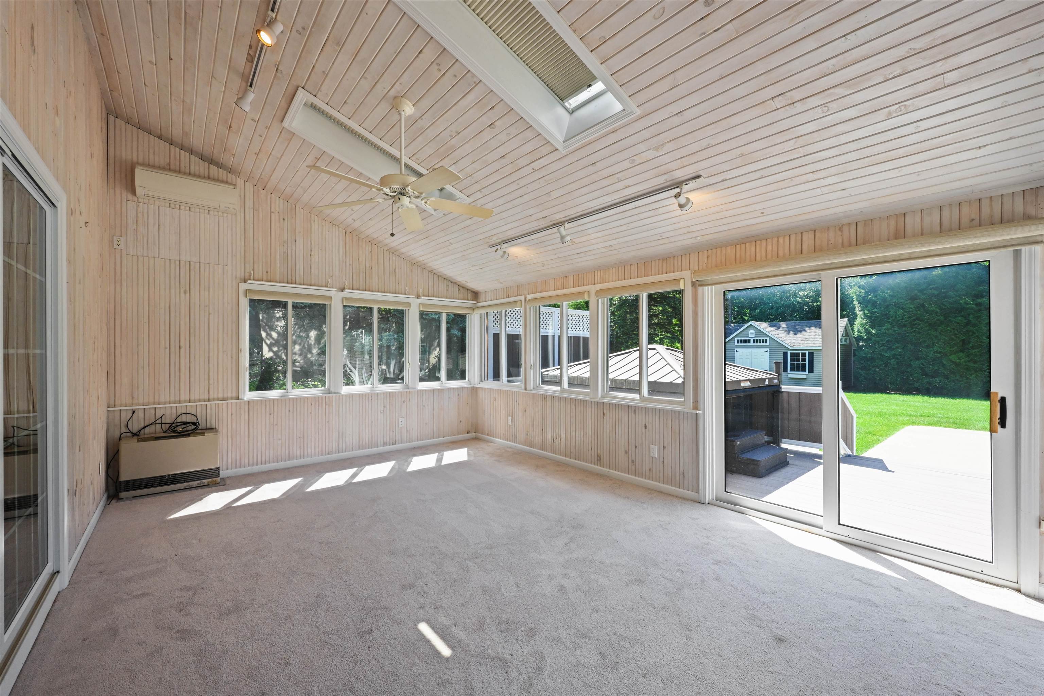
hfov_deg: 104.3
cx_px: 522
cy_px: 348
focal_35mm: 14
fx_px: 406
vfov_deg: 81.2
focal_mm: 14
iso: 1000
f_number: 14
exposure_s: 1/50
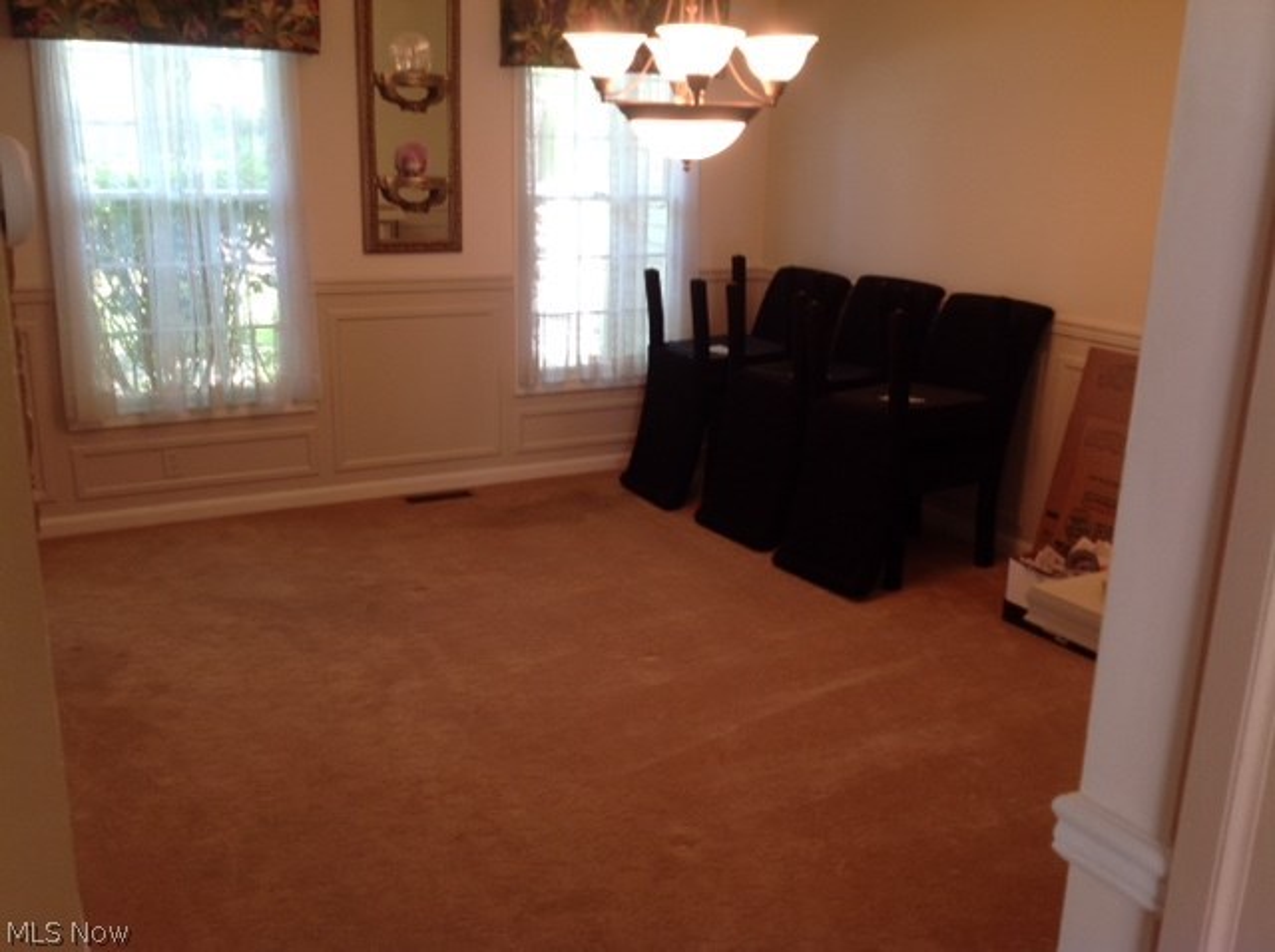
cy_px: 476
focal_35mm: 35
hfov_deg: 52.7
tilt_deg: -16.8
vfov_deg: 40.6
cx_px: 638
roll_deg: -2.6
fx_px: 1287
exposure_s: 1/20
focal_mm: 4.28
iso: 50
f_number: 2.4
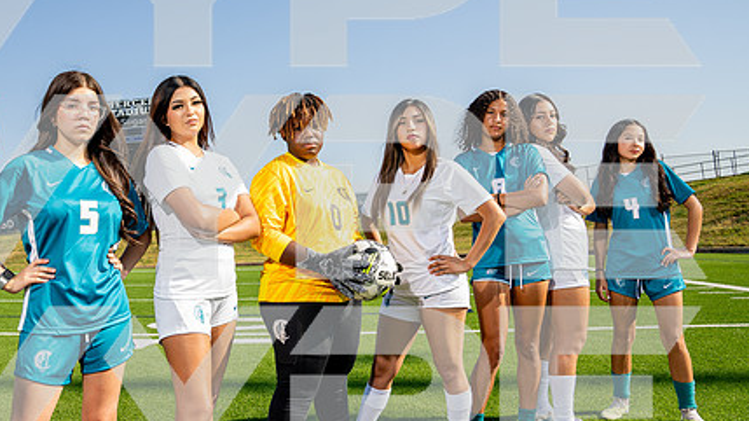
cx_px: 262
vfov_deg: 34.6
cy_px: 188
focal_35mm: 34
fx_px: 675
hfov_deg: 57.0
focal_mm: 24
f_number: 7.1
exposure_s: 1/125
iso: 50
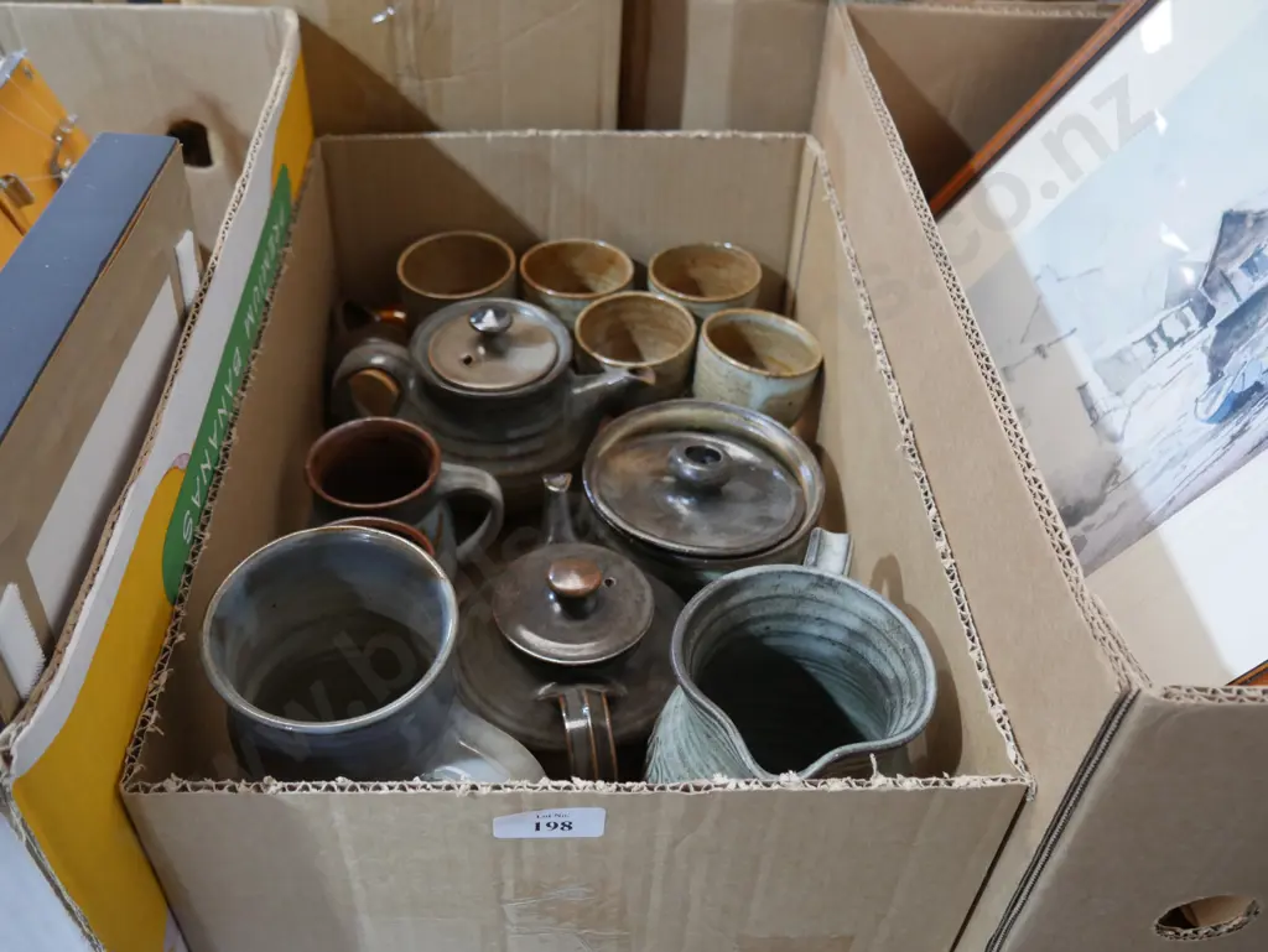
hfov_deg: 56.8
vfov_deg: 44.2
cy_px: 476
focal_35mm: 32
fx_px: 1173
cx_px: 634
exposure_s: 1/60
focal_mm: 16
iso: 1000
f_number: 3.6
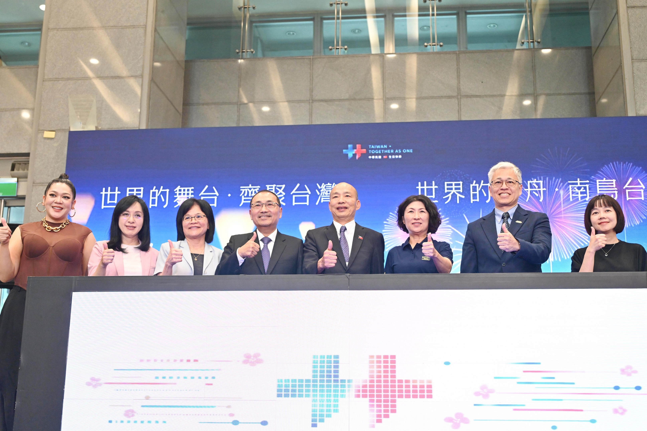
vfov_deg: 32.6
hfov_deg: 47.4
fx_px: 737
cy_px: 216
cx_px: 324
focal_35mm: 41
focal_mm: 41
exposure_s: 1/125
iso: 2500
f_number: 4
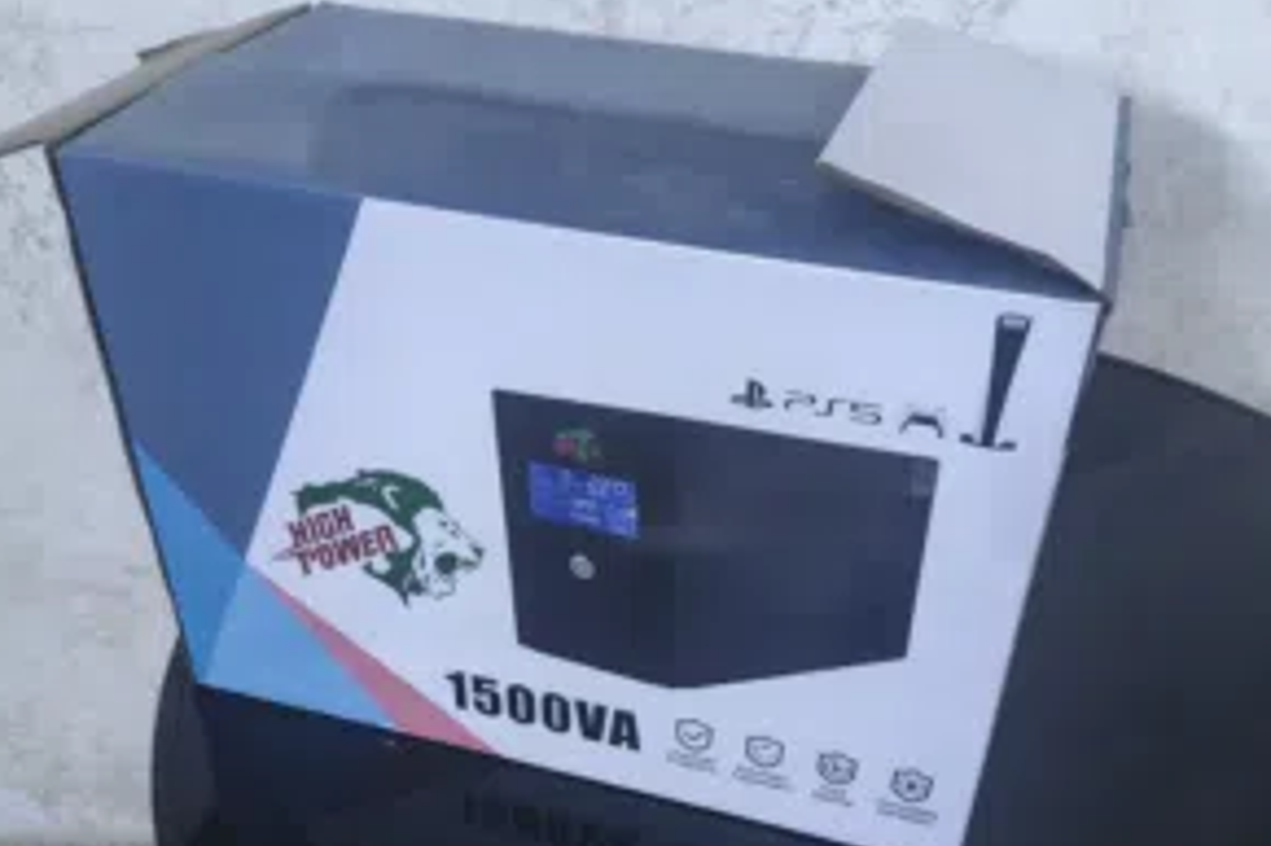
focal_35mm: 33
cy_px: 544
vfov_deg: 39.6
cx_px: 649
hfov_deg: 57.2
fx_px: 1164
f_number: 1.79
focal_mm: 4.71
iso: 1403
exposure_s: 1/33.3
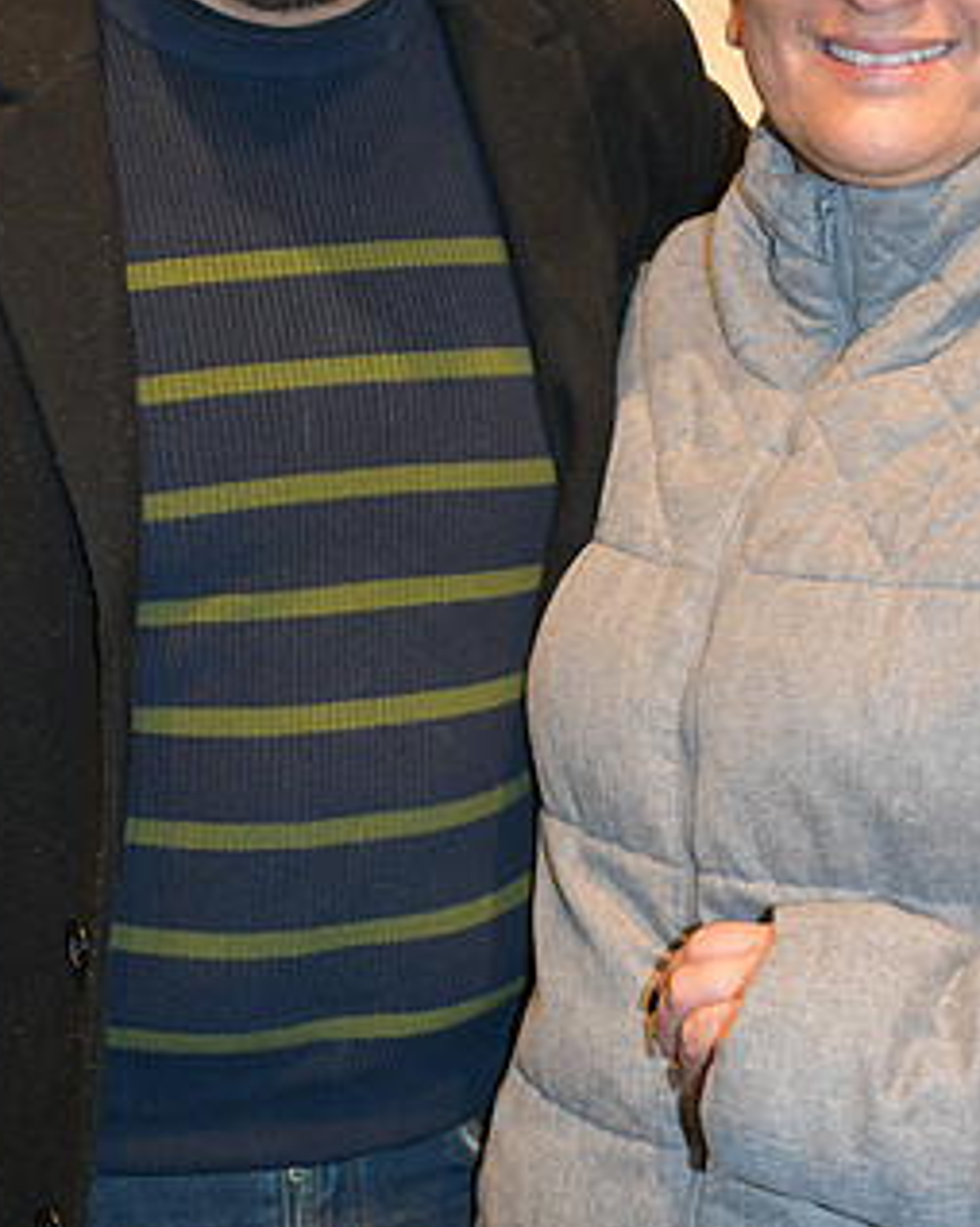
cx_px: 565
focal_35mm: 72
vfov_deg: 26.3
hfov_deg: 21.2
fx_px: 2613
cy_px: 397
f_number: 4
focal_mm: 28
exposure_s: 1/60
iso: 1800
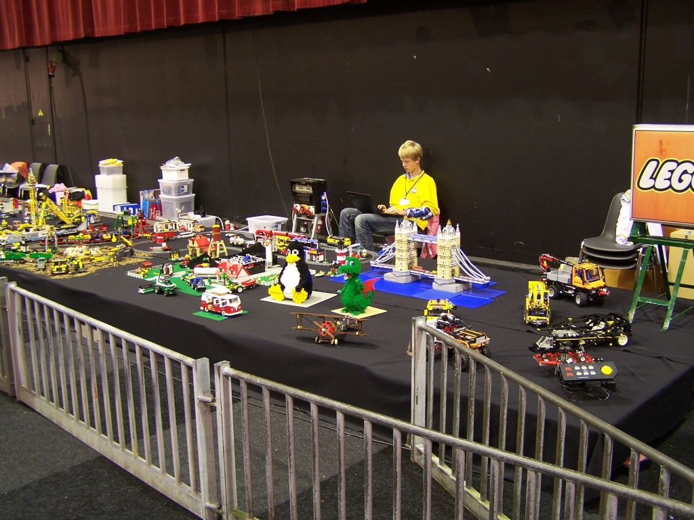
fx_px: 762
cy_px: 260
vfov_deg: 37.7
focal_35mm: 38
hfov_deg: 49.0
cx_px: 347
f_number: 2.8
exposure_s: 1/2
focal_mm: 6.3
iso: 80
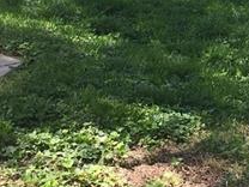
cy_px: -1
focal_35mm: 143
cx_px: 363
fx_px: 1029
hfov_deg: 13.1
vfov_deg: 10.3
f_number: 2.2
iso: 32
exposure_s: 1/444
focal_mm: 4.15
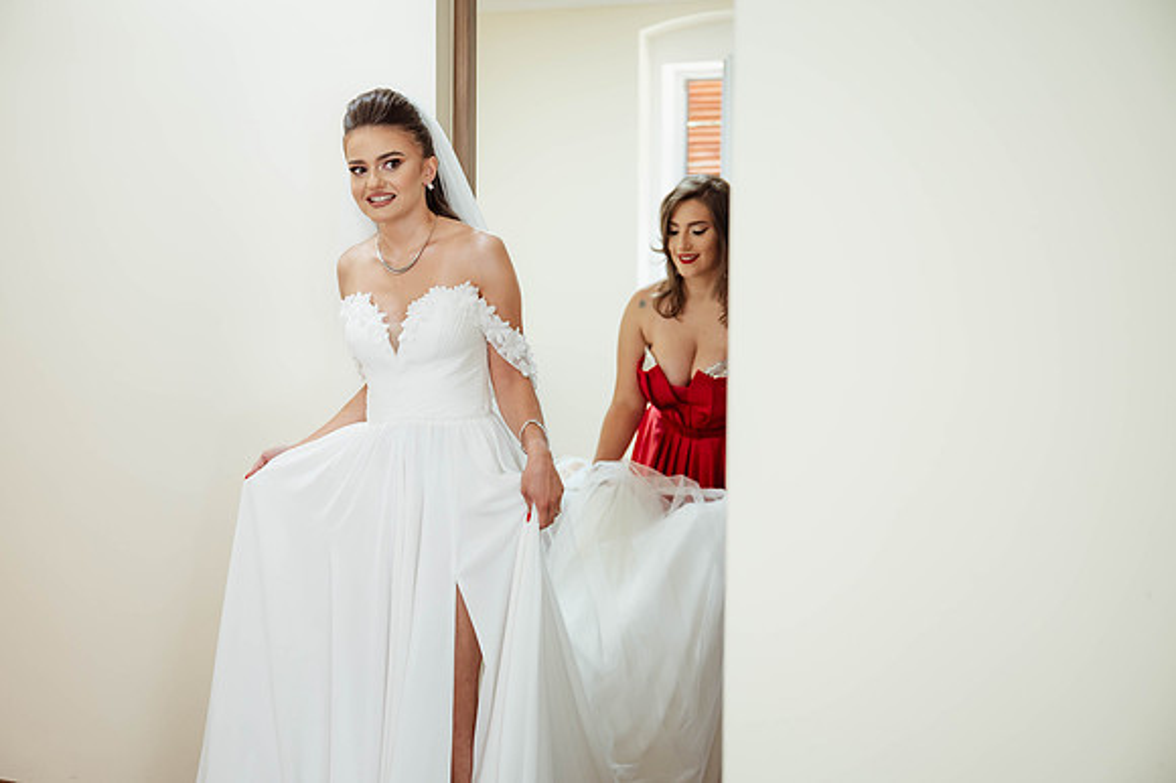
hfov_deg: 44.4
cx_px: 574
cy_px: 401
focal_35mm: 44
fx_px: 1442
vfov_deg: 30.4
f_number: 2.8
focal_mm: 42
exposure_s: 1/125
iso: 1000
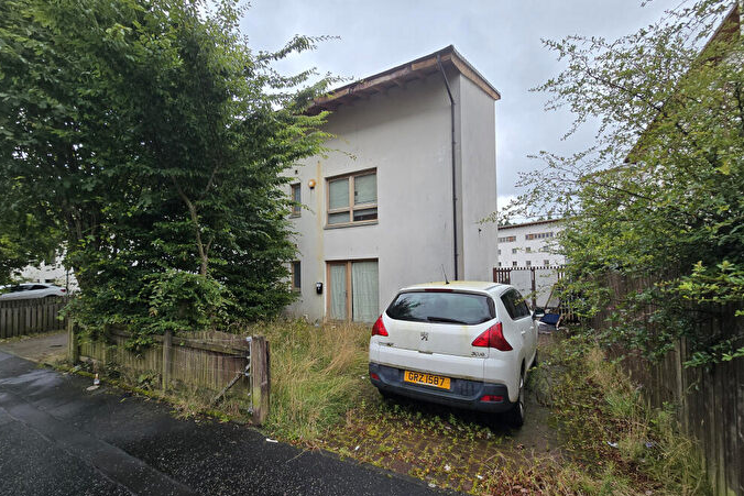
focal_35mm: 14
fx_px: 289
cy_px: 271
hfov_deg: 104.2
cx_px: 361
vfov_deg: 81.0
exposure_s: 1/713
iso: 50
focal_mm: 2.2
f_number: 2.2
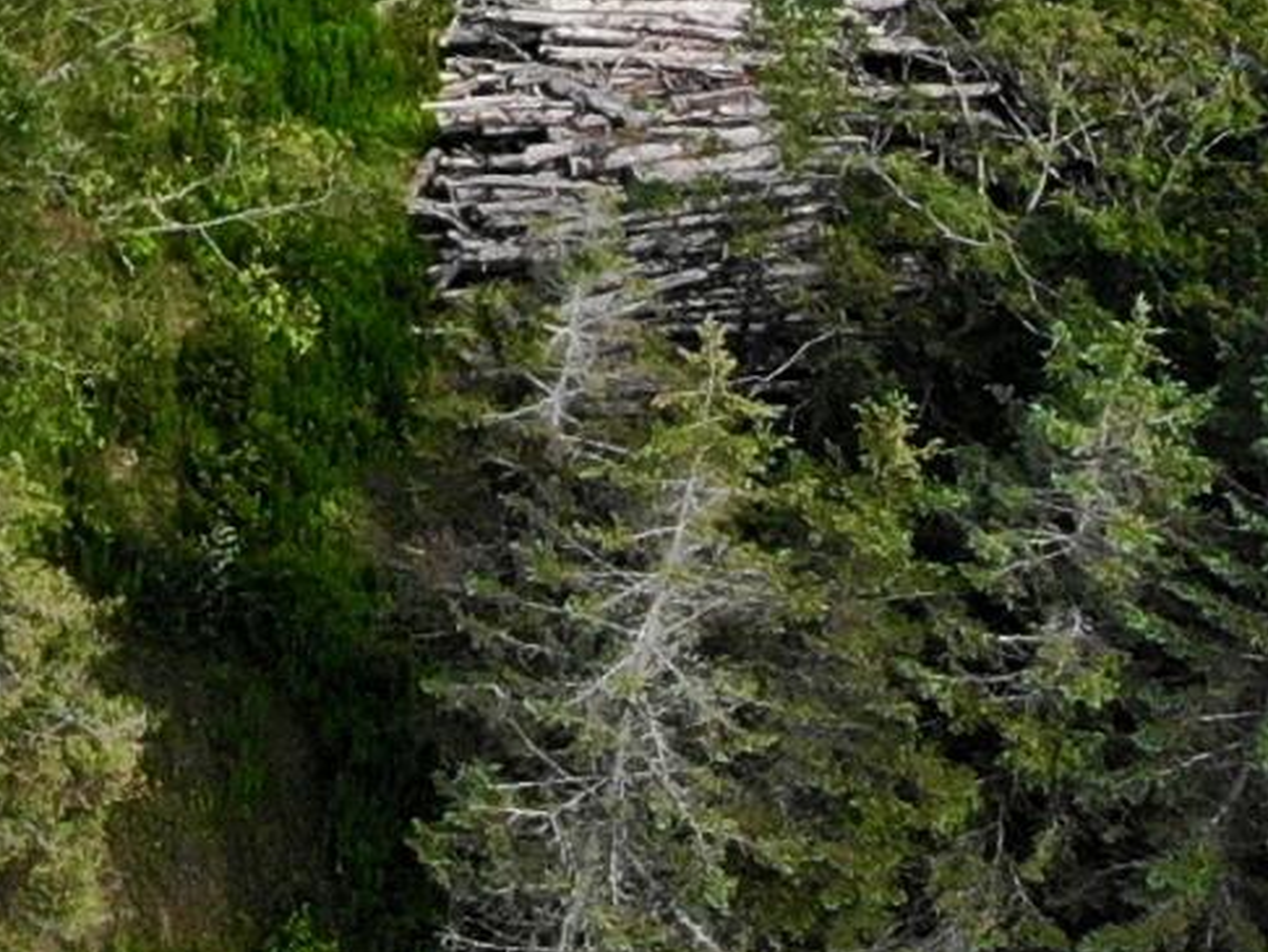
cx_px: -1537
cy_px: -1086
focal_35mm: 148
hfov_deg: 11.5
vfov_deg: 9.3
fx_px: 5424
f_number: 2.8
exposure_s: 1/496
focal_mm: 4.5
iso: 100
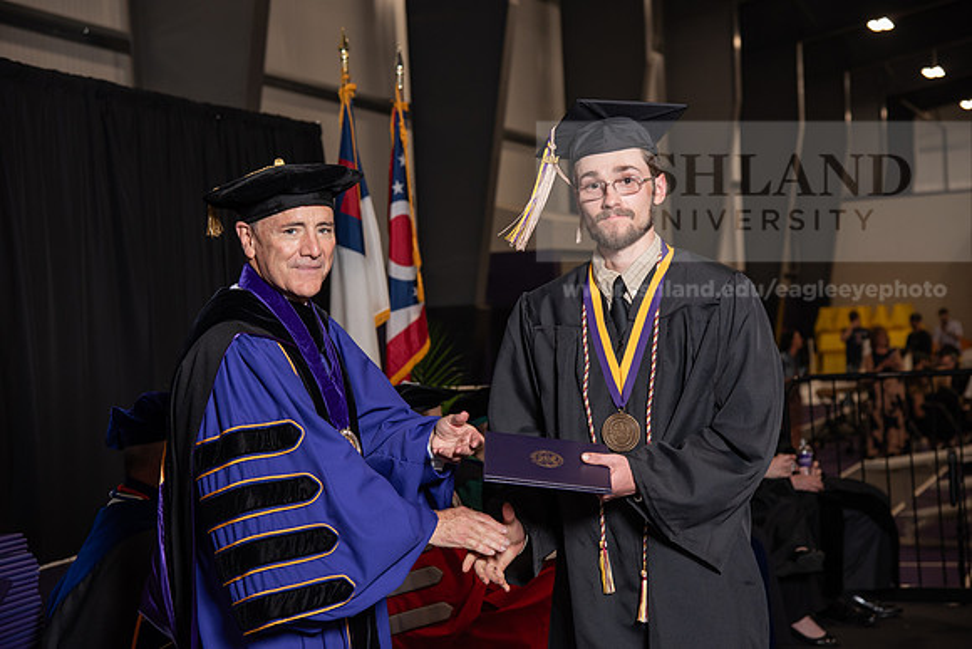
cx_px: 486
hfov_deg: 26.0
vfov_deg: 17.5
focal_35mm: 78
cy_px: 324
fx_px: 2106
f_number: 5
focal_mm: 78
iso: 1000
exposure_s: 1/200
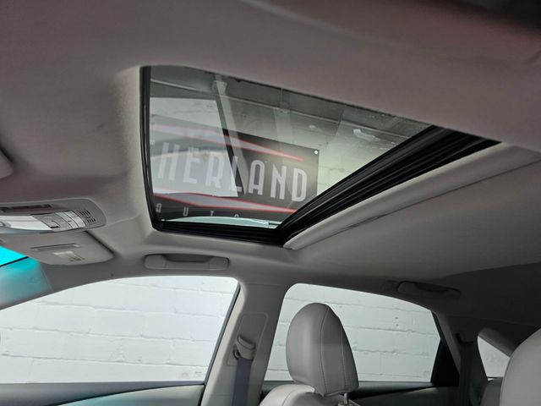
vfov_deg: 58.9
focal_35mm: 23
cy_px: 203
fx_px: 359
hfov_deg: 73.9
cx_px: 270
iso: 320
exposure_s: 1/120
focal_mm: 6.3
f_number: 1.7
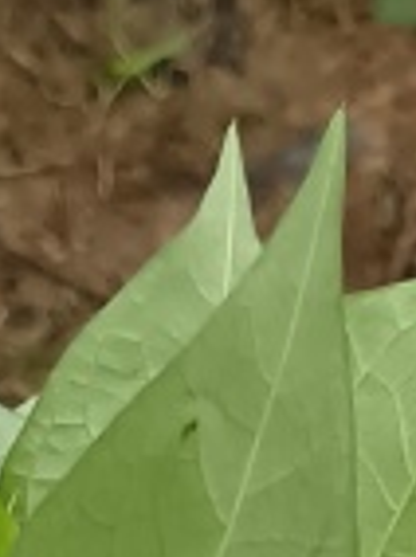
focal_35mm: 233
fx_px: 3745
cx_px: -82
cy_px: 1928
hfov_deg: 6.3
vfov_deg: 7.1
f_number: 1.8
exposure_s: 1/100
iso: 531
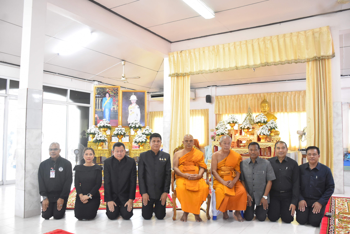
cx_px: 175
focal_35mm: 27
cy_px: 117
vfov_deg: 48.0
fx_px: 263
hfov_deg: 67.4
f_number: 3.5
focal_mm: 18
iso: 3200
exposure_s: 1/40
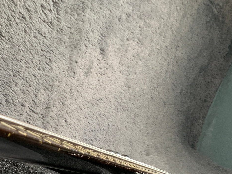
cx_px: -15
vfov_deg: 18.5
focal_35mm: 79
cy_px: 143
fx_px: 529
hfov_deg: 23.4
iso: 64
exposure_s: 1/104
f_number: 1.8
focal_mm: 3
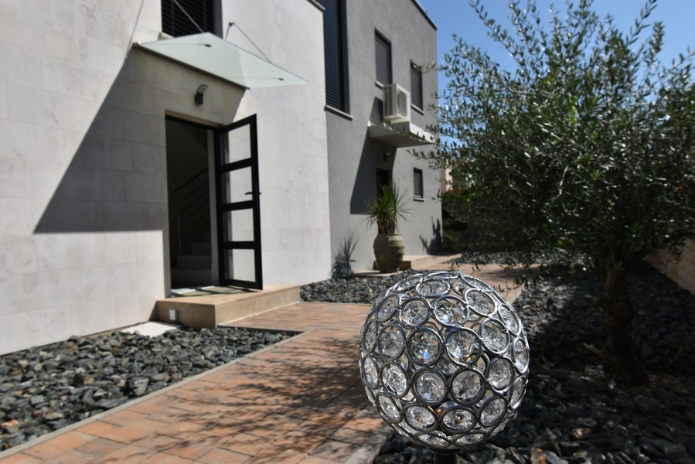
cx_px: 348
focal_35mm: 22
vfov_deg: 56.2
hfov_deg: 77.3
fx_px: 434
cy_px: 232
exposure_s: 1/500
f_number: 11
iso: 200
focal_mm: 15
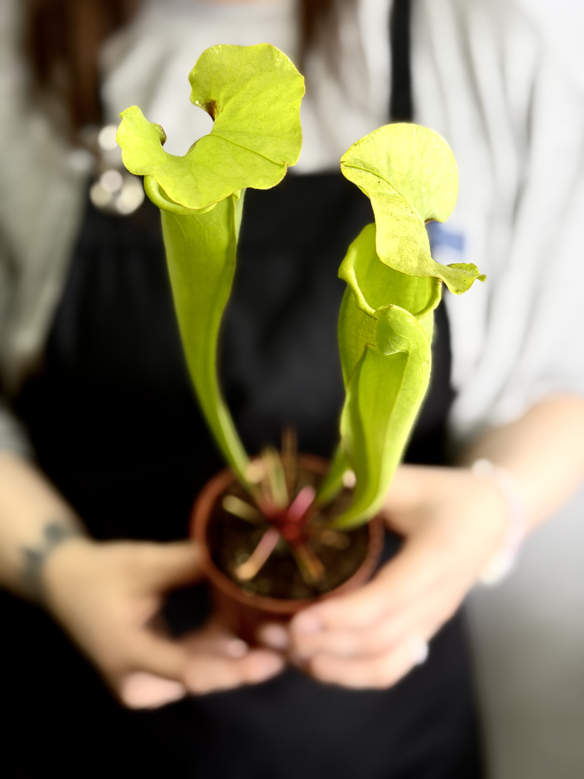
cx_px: 292
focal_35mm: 48
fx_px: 1080
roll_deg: -1.7
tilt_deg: -18.0
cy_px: 390
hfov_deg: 30.3
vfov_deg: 39.7
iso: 50
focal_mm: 6.76
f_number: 1.78
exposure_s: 1/125
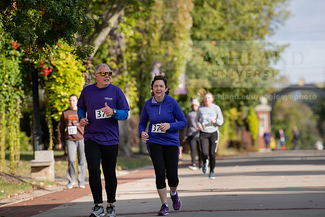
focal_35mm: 300
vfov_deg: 4.6
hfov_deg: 6.9
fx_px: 2709
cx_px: 162
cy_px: 108
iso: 200
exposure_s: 1/500
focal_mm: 300
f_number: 5.6
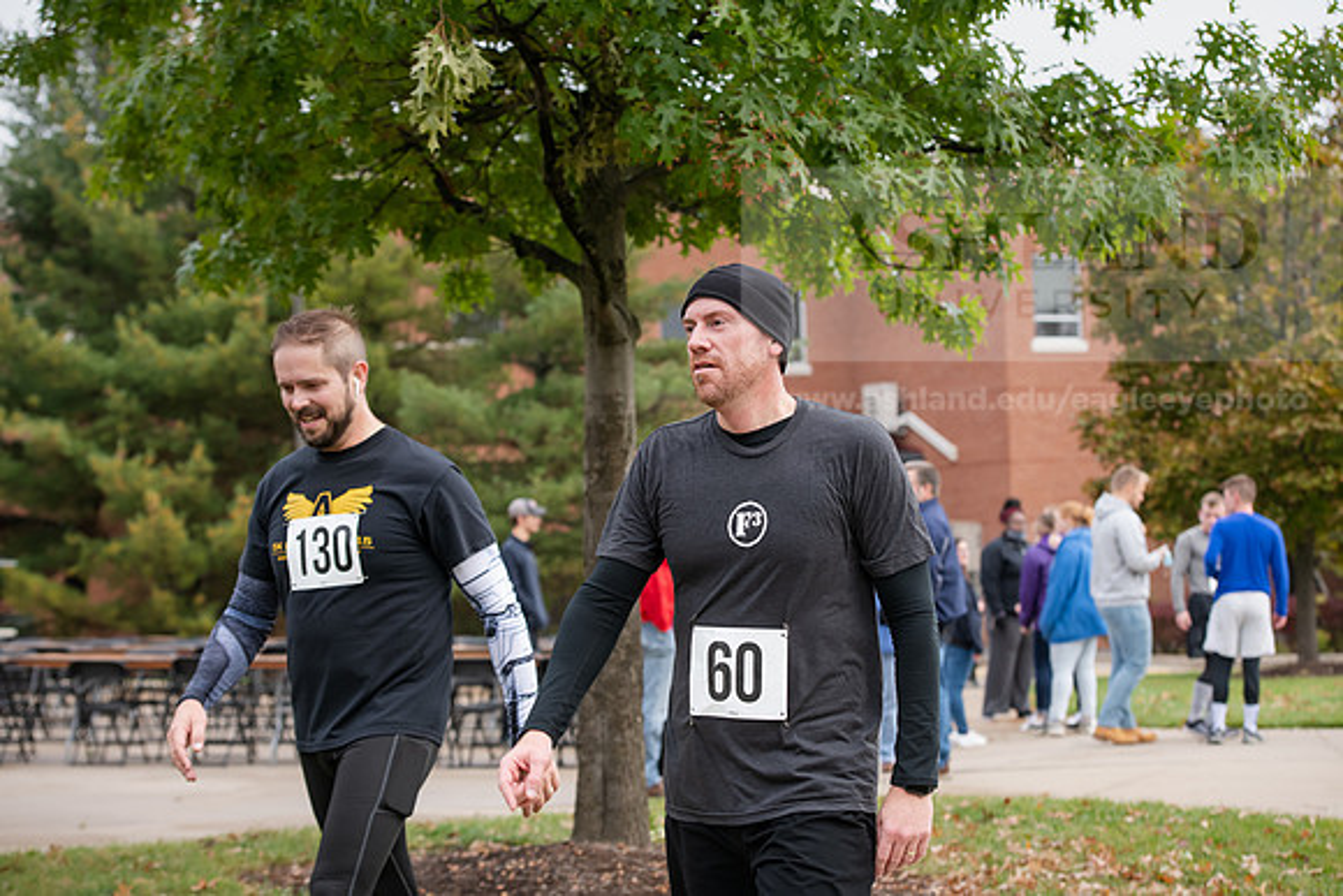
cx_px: 672
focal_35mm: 78
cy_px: 448
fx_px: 2910
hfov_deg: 26.0
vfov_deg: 17.5
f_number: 5
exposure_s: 1/400
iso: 400
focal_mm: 78
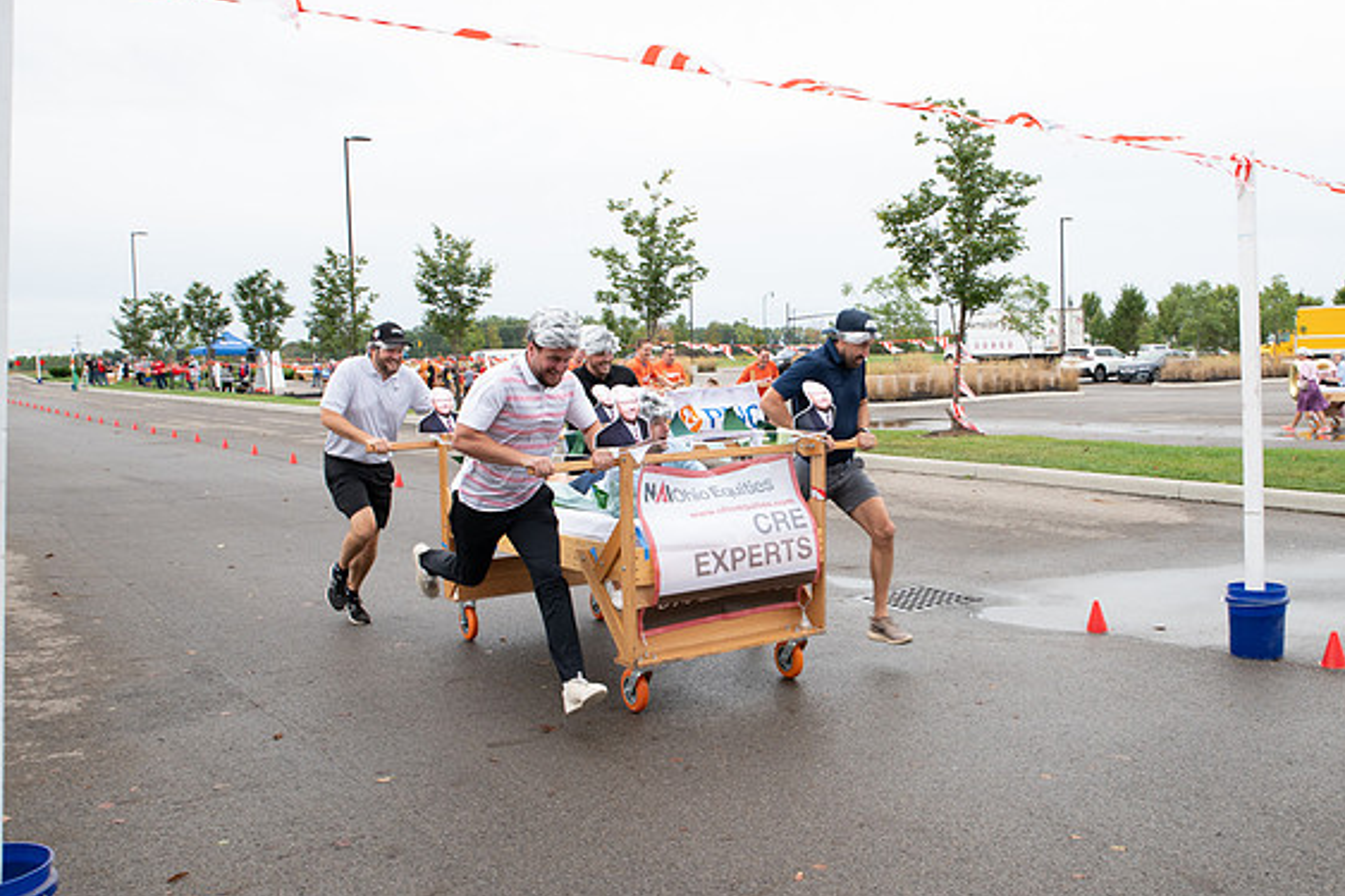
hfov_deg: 58.5
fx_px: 1195
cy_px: 445
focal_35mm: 32
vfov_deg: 41.1
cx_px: 775
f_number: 7.1
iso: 640
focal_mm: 26
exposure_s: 1/250
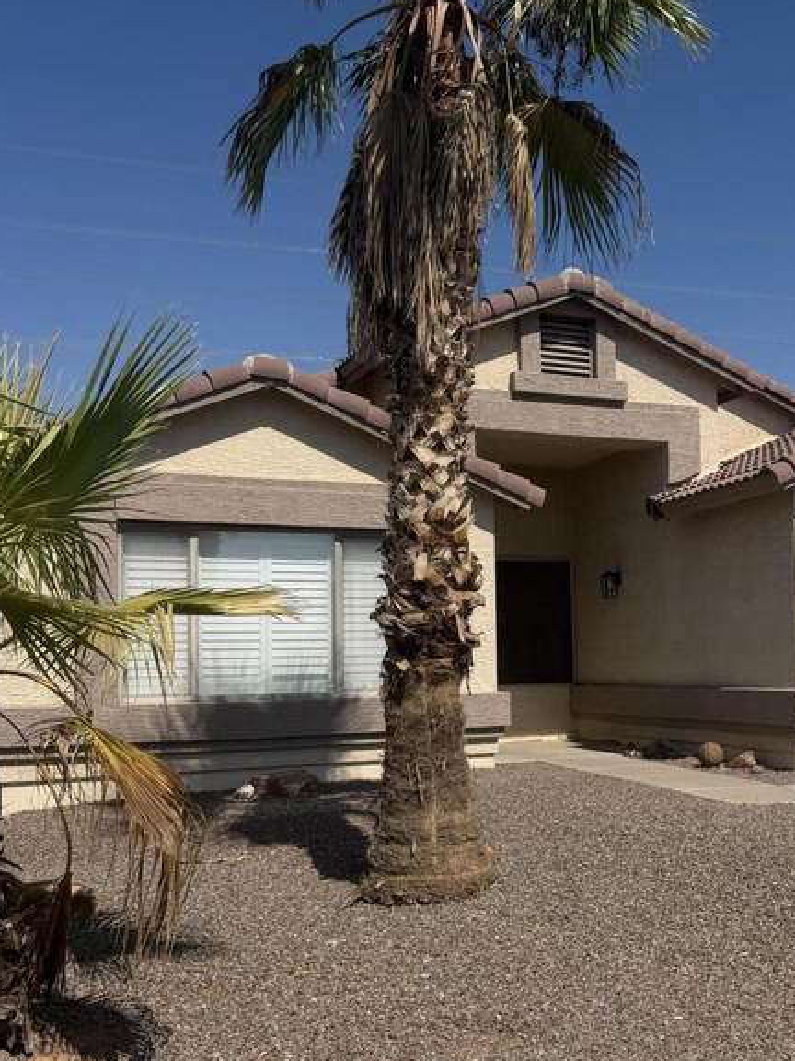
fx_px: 1225
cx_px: 596
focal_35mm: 40
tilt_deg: +2.3
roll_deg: +1.7
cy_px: 610
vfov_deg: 46.6
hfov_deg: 35.2
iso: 80
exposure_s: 1/8130
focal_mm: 6.76
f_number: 1.78
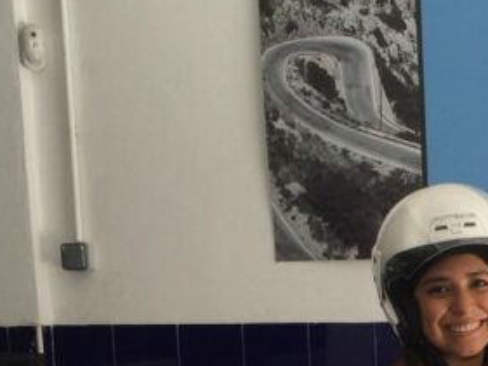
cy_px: 496
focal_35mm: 99
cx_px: 551
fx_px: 1396
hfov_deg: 19.0
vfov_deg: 14.3
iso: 50
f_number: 2.2
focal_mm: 4.15
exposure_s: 1/100
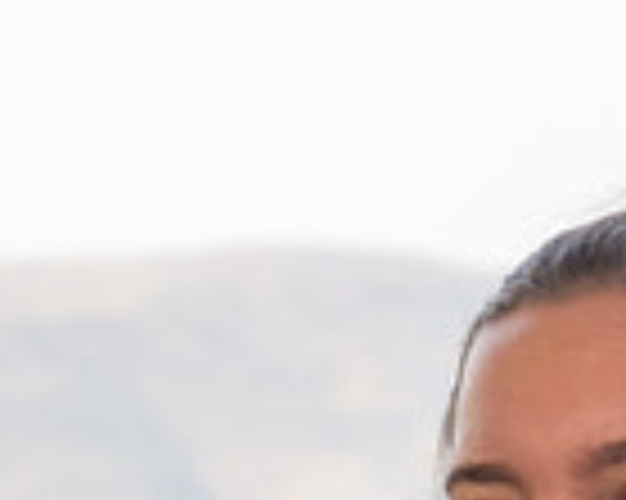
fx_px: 3629
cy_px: 795
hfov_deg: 9.9
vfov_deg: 7.7
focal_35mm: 196
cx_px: 203
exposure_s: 1/160
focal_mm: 50
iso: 100
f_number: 2.8
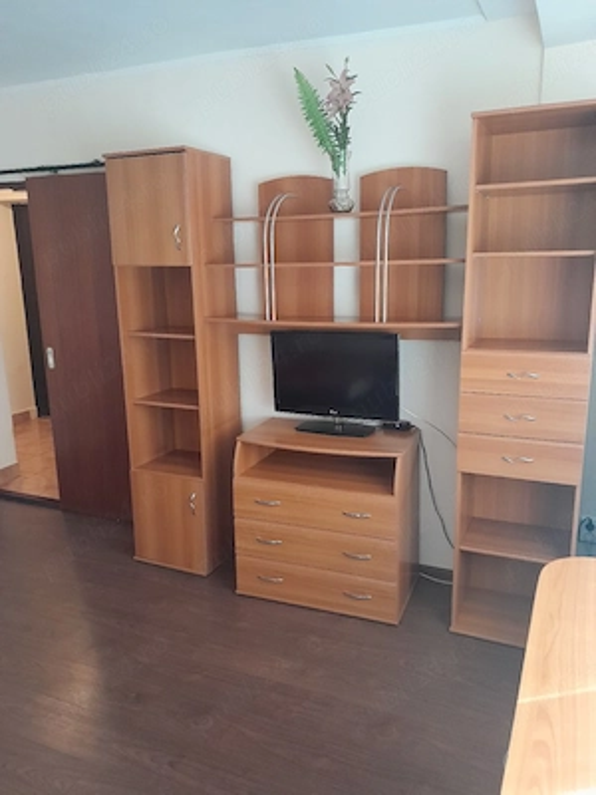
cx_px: 298
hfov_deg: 51.4
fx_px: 620
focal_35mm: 27
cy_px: 398
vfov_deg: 65.3
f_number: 1.8
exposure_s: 1/33
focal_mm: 4
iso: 320
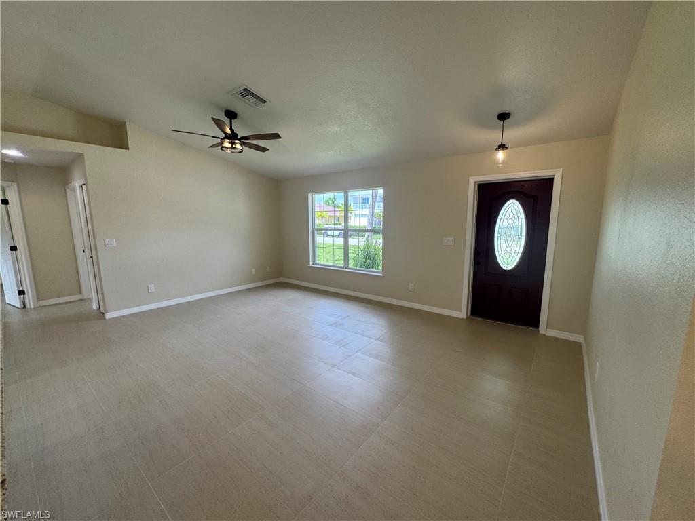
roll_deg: +0.0
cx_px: 348
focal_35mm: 14
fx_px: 281
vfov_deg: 85.7
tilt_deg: -8.3
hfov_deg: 102.1
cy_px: 260
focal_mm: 2.22
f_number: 2.2
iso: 80
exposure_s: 1/120
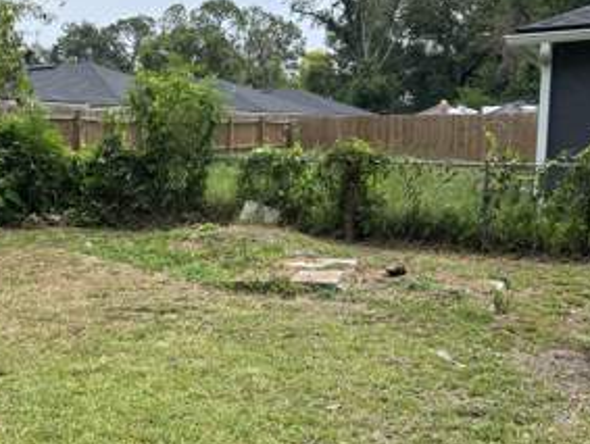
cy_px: 230
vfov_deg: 32.9
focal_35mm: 44
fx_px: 751
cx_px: 102
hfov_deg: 40.8
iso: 50
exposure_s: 1/2123
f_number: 1.5
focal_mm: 5.7
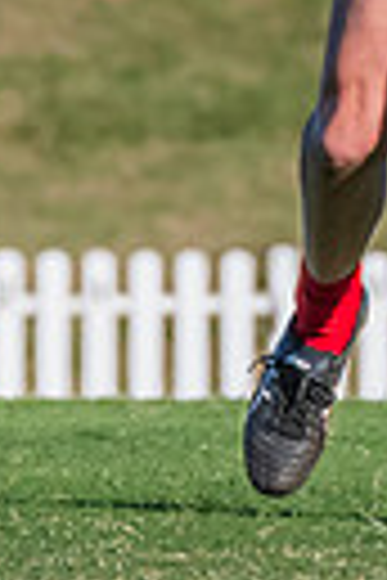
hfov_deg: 0.4
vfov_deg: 0.6
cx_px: 602
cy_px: -553
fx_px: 55014
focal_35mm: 3412
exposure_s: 1/1250
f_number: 13
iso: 800
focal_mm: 420
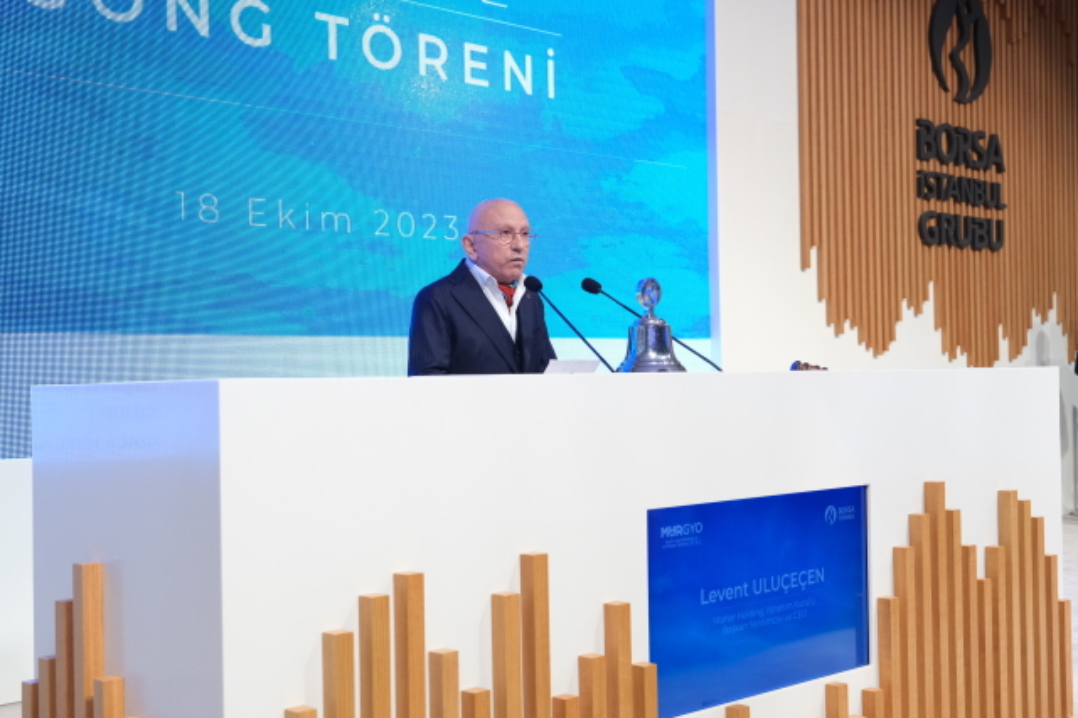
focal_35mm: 44
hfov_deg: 44.5
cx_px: 539
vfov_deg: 30.5
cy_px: 359
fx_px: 1317
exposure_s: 1/320
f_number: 3.2
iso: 2500
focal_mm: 29.2
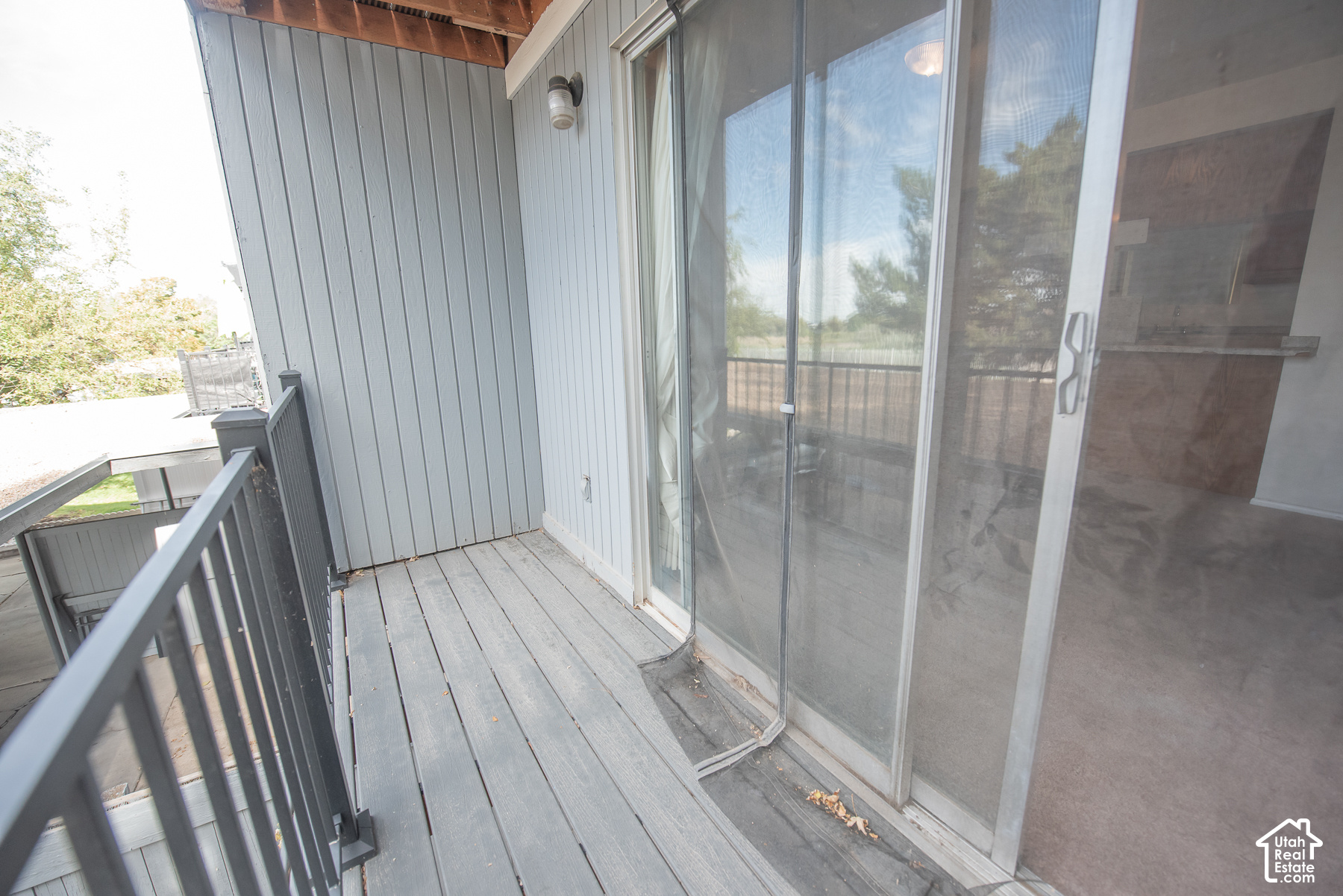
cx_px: 672
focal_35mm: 14
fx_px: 523
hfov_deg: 104.2
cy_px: 448
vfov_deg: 81.3
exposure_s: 1/500
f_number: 3.5
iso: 1000
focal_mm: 14
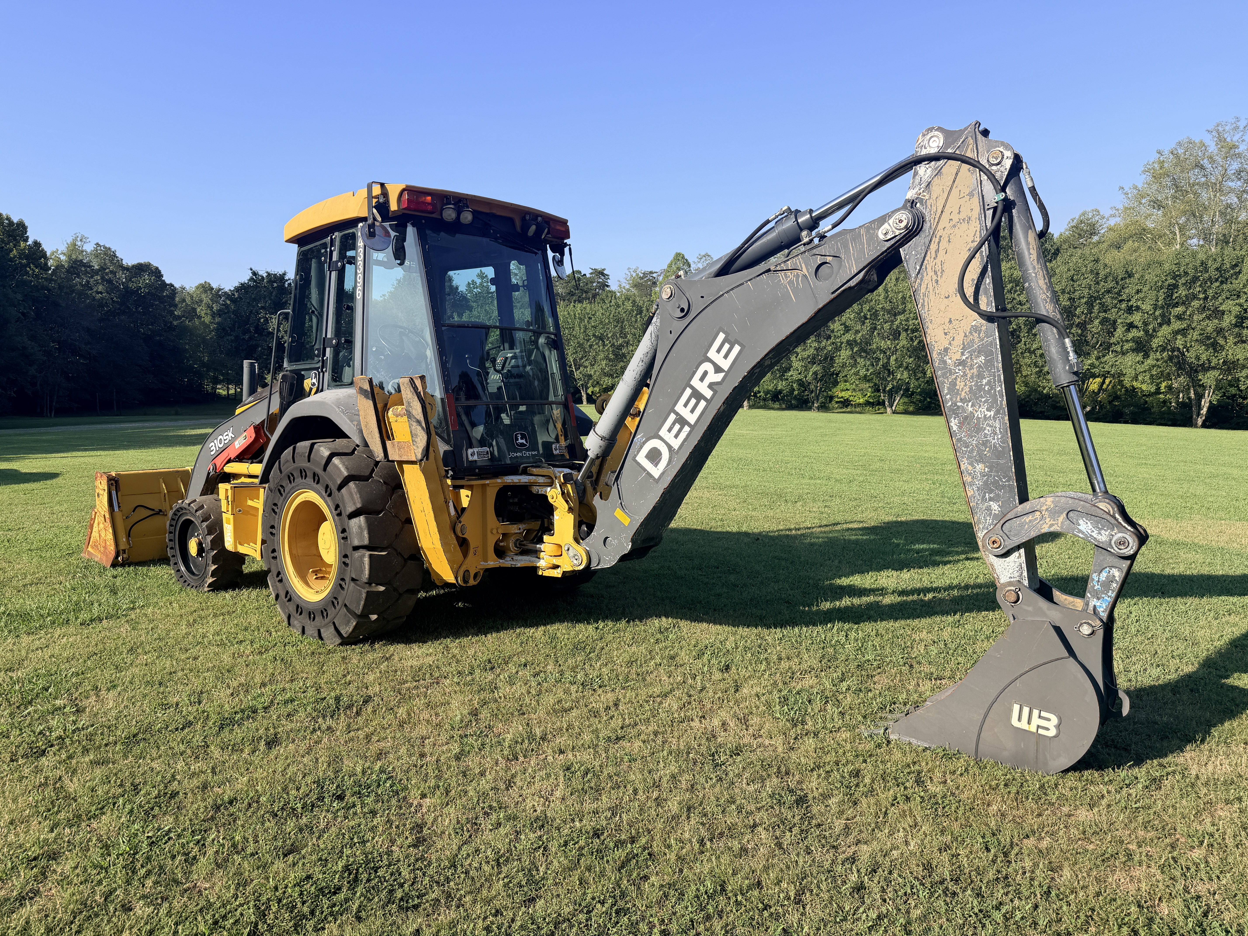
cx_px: 624
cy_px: 468
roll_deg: -1.0
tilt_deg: -7.4
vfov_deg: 56.8
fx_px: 865
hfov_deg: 71.6
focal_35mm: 24
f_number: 1.78
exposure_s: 1/2907
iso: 80
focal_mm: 6.76
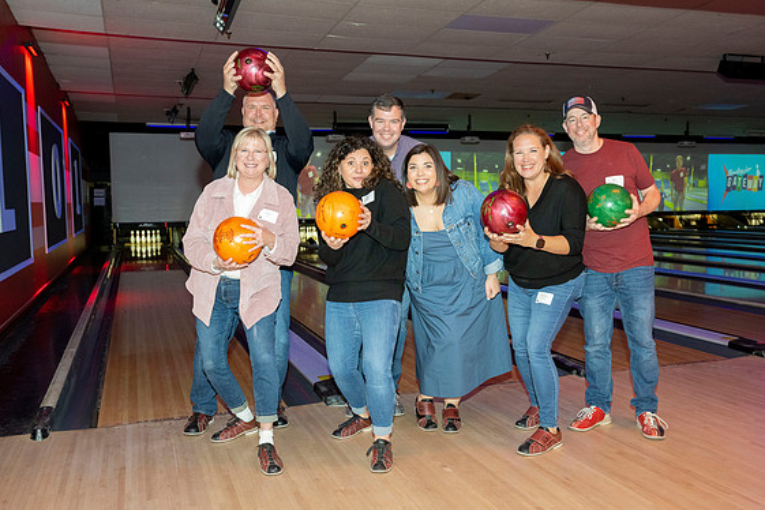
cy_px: 254
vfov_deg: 40.0
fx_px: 701
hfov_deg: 57.2
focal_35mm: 33
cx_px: 394
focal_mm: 31.5
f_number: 5.6
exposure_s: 1/60
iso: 1600
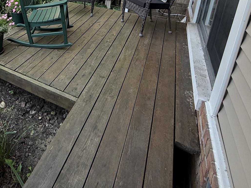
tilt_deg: -15.3
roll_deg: -1.4
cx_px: 54
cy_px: 1
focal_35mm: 28
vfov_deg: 43.0
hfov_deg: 59.1
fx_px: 203
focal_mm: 2.22
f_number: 2.2
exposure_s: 1/303
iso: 64
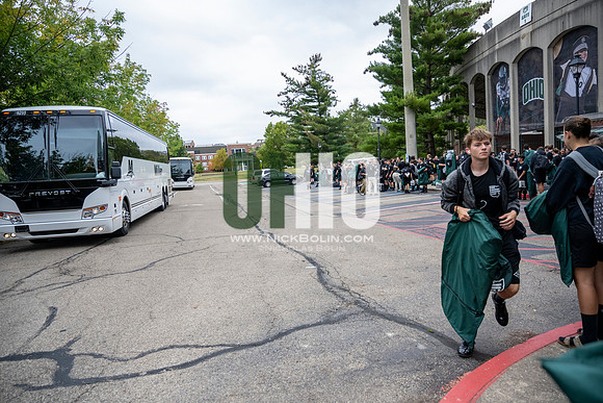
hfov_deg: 73.7
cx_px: 302
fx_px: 402
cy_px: 202
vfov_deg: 53.2
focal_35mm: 24
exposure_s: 1/4000
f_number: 4
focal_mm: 24
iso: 1250
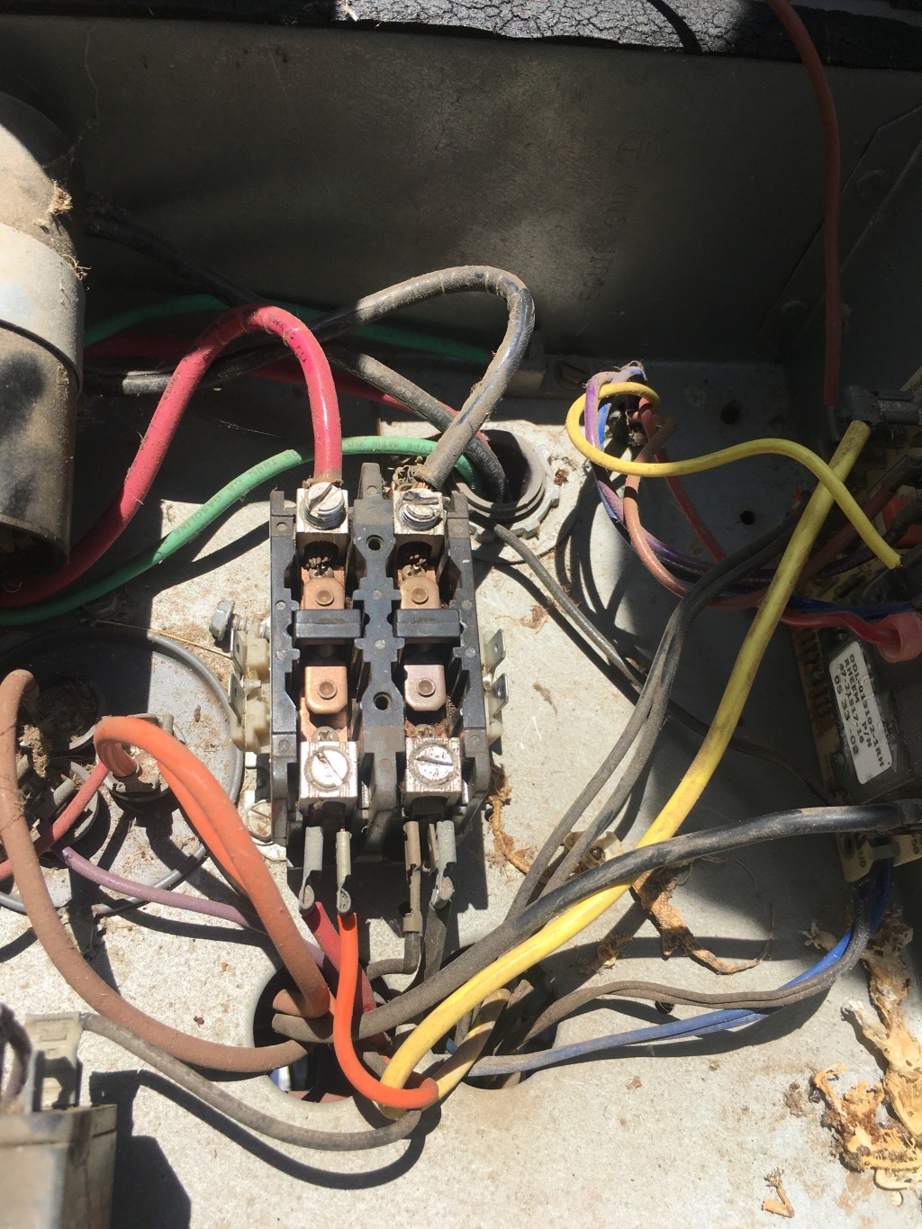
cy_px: 614
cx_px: 461
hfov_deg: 48.2
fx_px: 1030
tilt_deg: -64.4
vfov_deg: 61.7
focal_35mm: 29
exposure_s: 1/1479
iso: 25
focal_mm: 4.15
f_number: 2.2
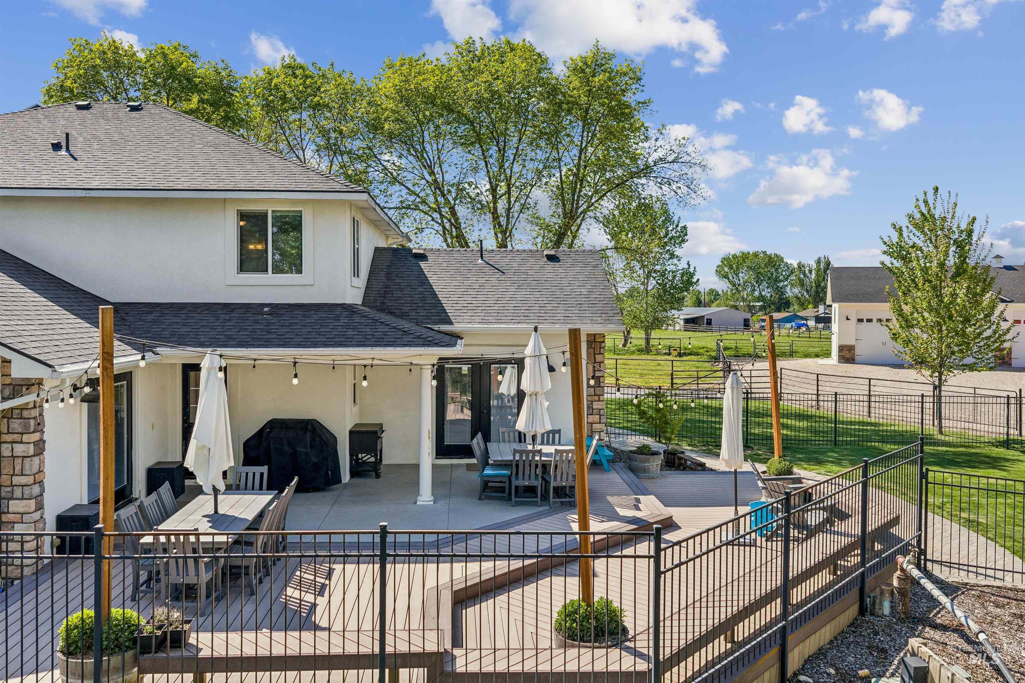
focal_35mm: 28
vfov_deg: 46.4
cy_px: 342
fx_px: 797
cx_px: 512
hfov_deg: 65.5
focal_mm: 14.4
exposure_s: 1/120
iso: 320
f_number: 2.8
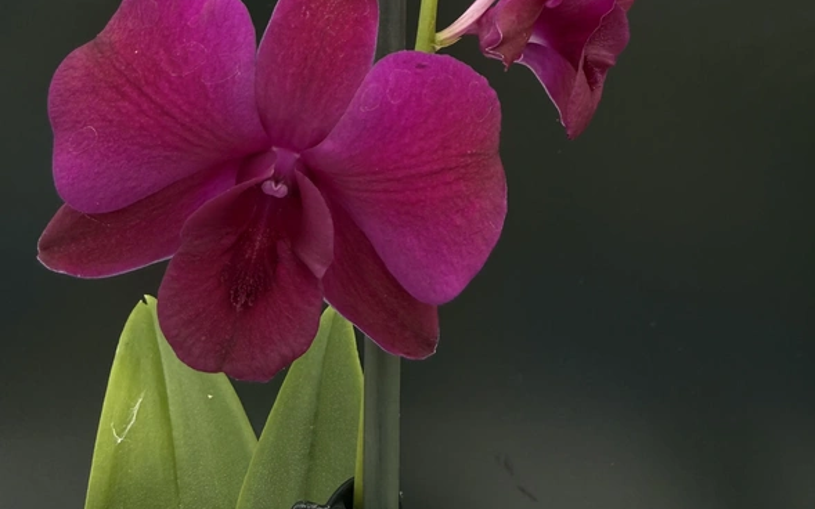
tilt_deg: -6.8
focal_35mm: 36
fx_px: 800
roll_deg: -0.7
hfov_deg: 54.0
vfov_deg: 32.9
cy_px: 21
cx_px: 404
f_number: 2.2
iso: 80
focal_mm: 2.22
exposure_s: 1/99
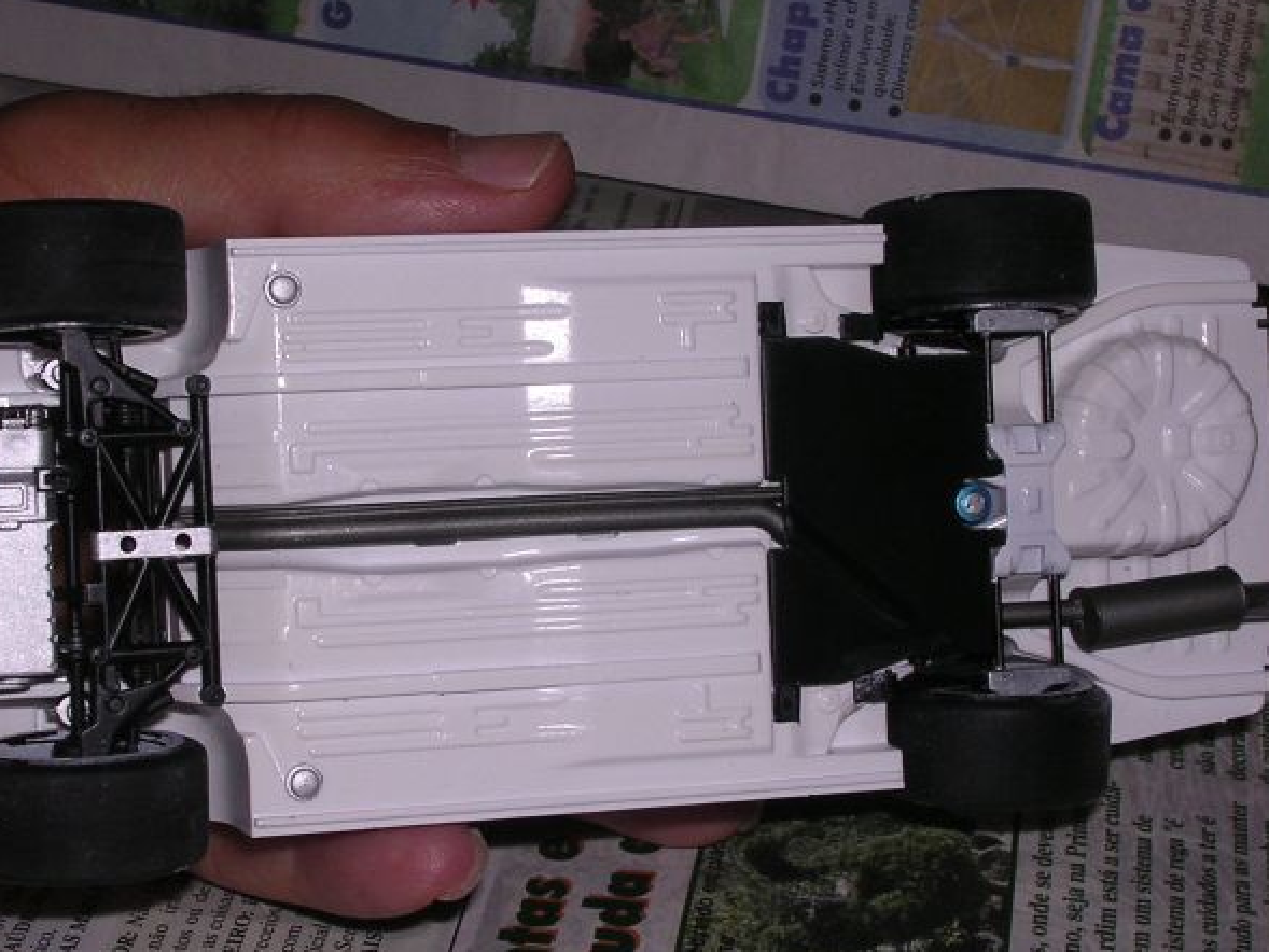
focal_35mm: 76
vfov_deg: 19.4
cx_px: 564
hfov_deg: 25.6
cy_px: 551
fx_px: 2787
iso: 100
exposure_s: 1/60.1
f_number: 6.6
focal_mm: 8.5
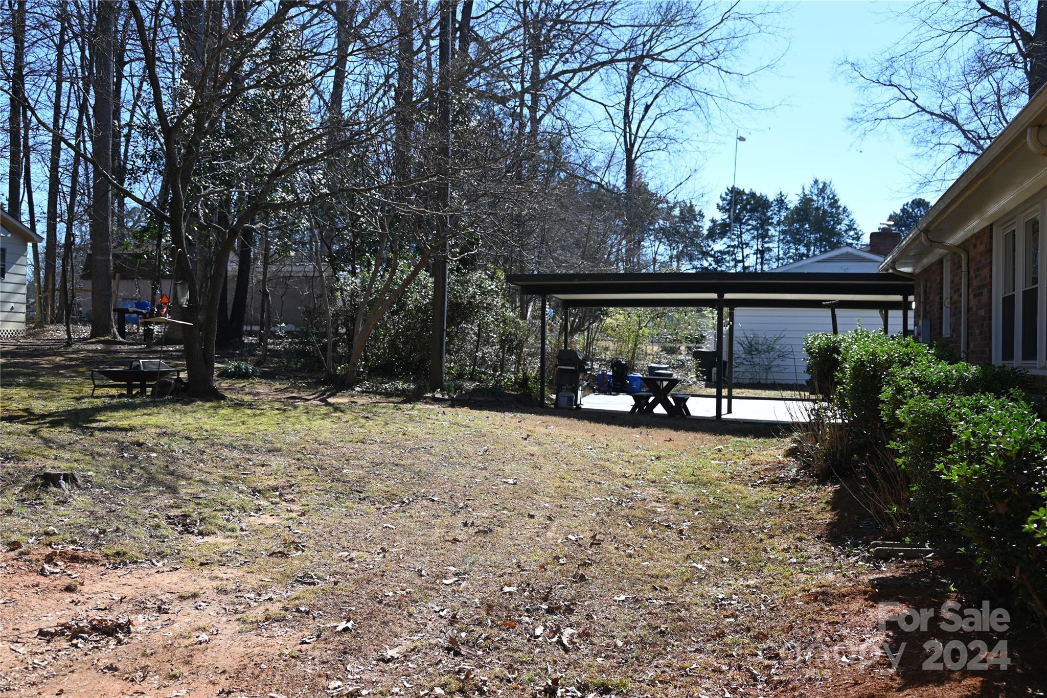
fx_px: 1076
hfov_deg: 51.9
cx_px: 524
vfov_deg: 36.0
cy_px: 349
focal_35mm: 37
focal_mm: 37
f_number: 6.3
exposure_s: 1/320
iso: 100
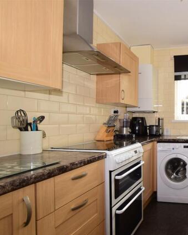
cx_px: 182
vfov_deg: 75.0
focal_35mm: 22
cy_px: 122
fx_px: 153
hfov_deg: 52.1
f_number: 7.1
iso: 400
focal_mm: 10
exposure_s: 1/60
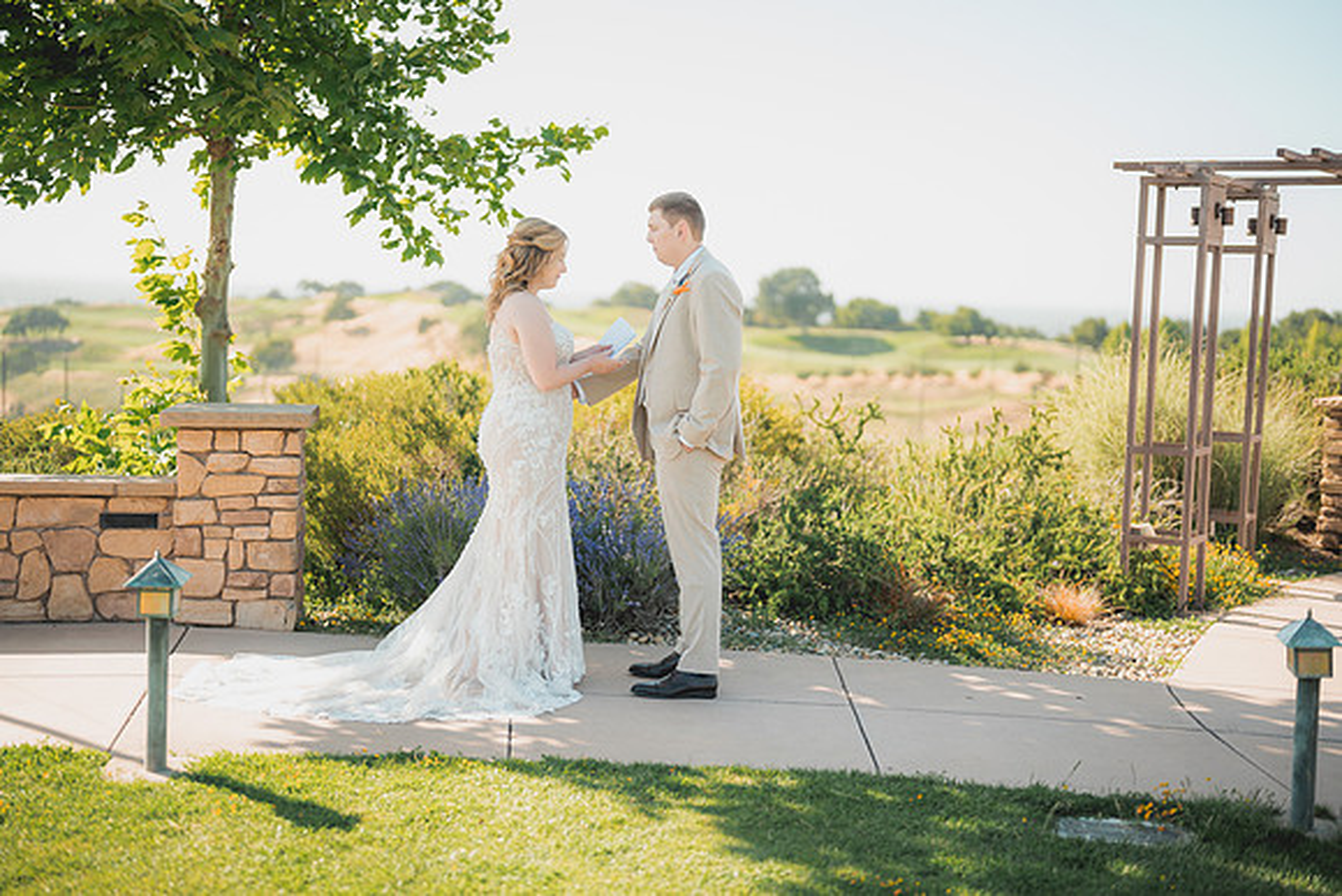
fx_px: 1864
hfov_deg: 39.6
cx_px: 671
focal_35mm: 50
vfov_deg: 27.0
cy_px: 448
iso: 50
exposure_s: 1/1600
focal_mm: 50
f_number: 1.2
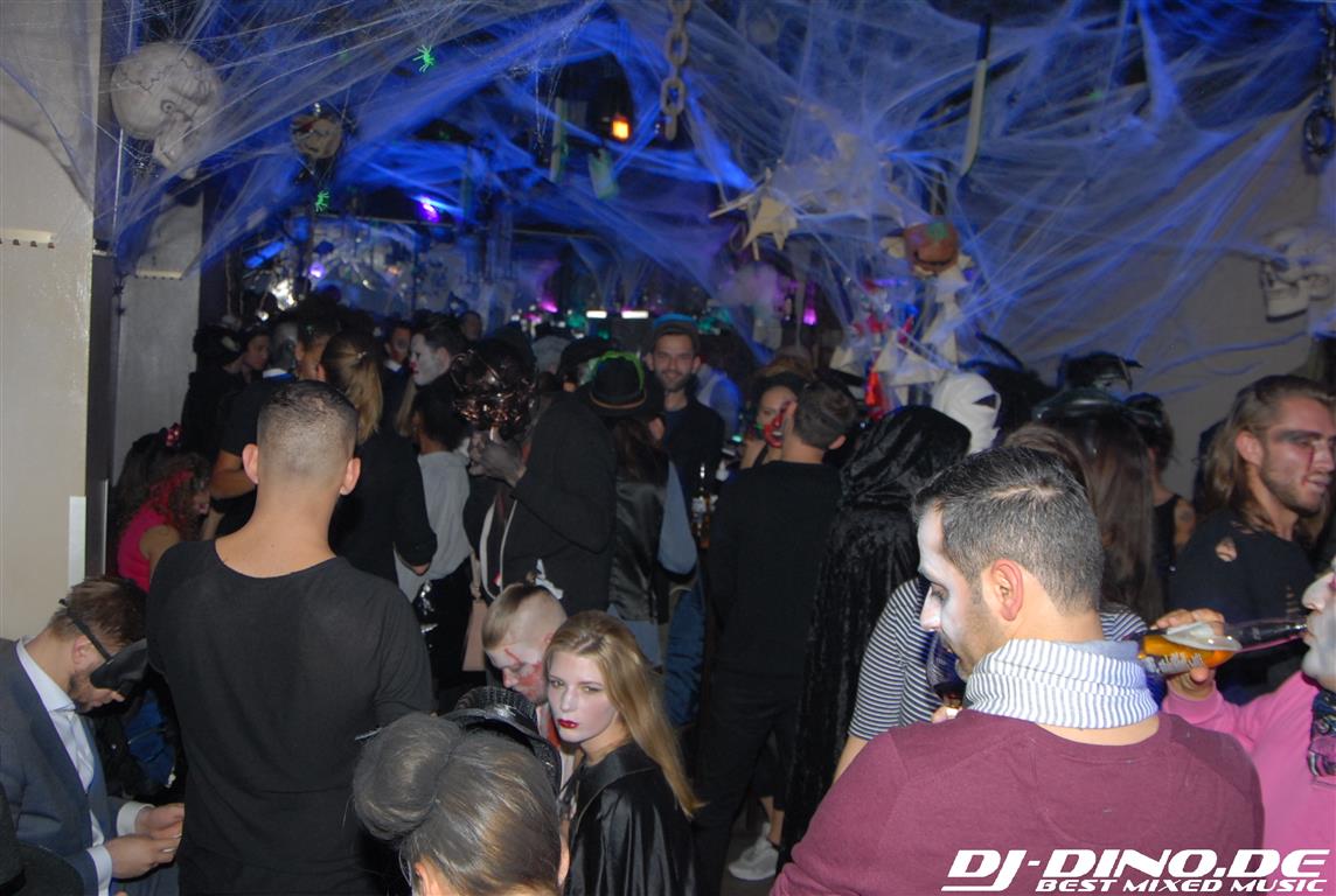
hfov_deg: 53.0
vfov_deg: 37.0
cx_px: 668
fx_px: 1339
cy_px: 448
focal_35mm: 36
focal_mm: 24
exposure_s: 1/5
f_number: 5.6
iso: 400
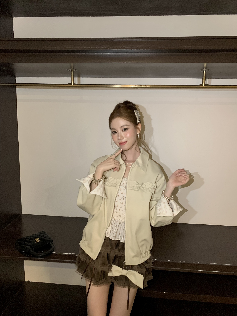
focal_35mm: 26
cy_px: 158
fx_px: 237
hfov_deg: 53.1
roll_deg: -0.8
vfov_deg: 67.3
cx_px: 118
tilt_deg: -9.8
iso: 400
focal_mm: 4.25
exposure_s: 1/39
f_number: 1.8
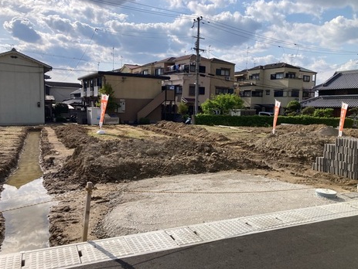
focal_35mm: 29
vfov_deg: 48.3
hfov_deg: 61.6
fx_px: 300
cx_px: 179
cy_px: 132
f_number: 1.8
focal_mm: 3.99
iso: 25
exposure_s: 1/3040
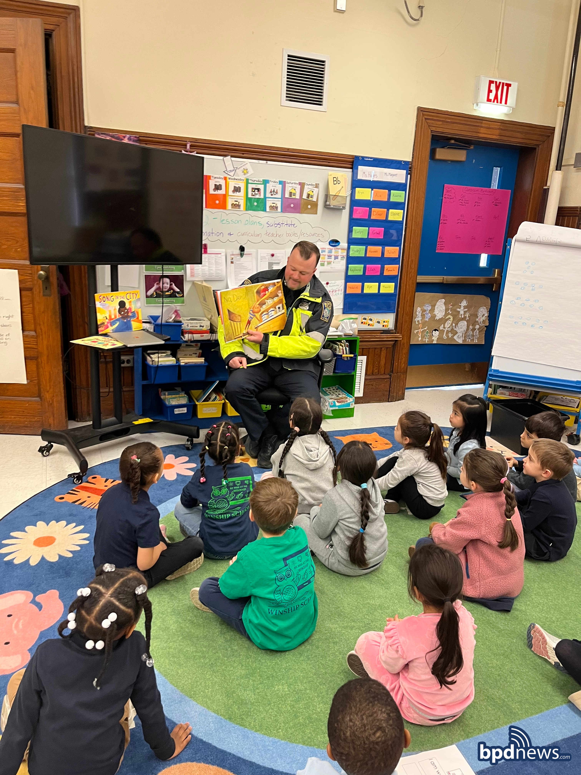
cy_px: 388
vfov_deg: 67.3
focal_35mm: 26
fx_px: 582
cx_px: 290
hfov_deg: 53.1
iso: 125
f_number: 1.6
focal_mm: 5.1
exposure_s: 1/60
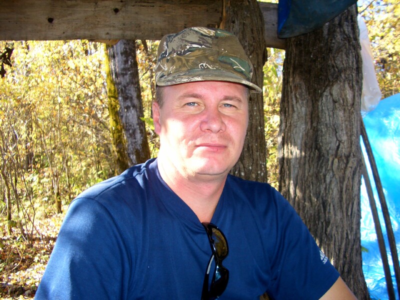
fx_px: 404
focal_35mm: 35
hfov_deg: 52.6
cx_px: 200
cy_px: 150
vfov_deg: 40.7
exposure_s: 1/100
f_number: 2.6
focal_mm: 5.8
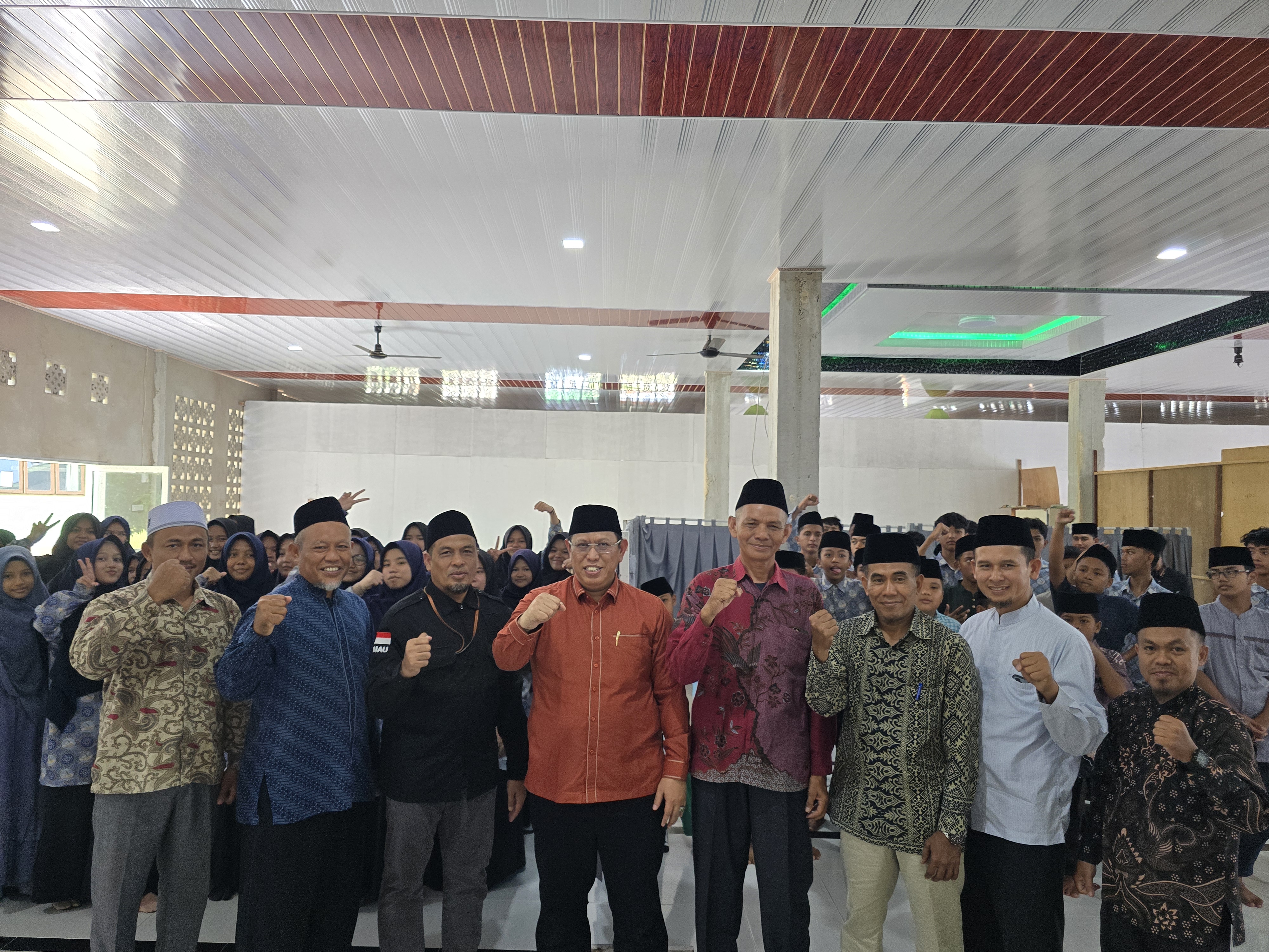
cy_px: 476
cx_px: 634
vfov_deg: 58.9
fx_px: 843
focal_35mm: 23
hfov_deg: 73.9
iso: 250
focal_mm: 6.3
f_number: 1.7
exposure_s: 1/100
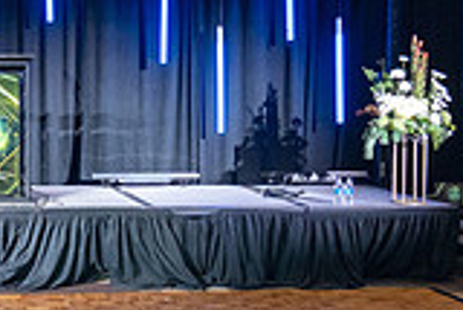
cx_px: 9
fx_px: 1120
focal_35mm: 87
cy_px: 141
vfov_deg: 15.7
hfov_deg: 22.5
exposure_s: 1/80
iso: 3200
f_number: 4
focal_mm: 24
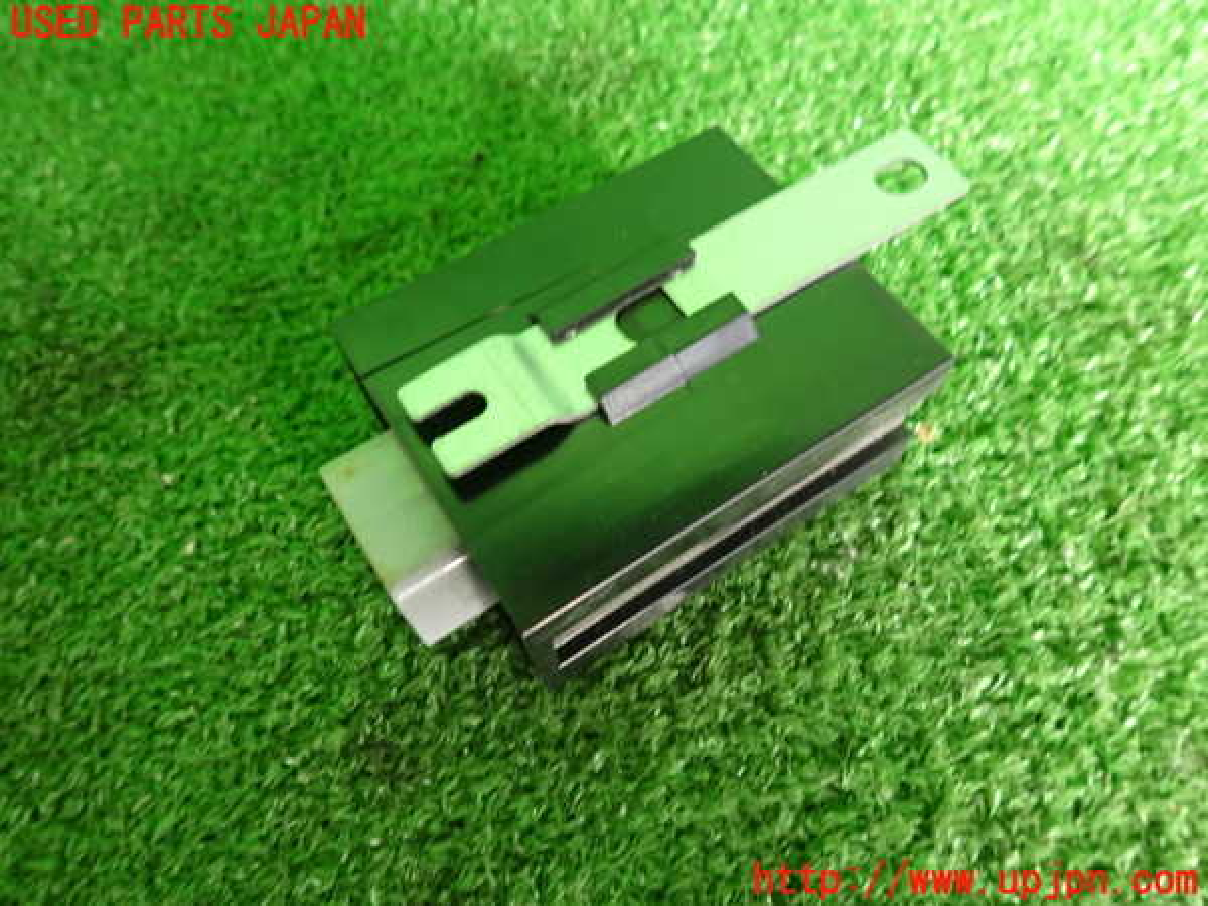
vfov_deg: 54.9
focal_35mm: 25
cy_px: 453
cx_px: 604
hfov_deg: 69.4
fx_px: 872
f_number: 2
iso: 200
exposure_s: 1/30
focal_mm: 4.5
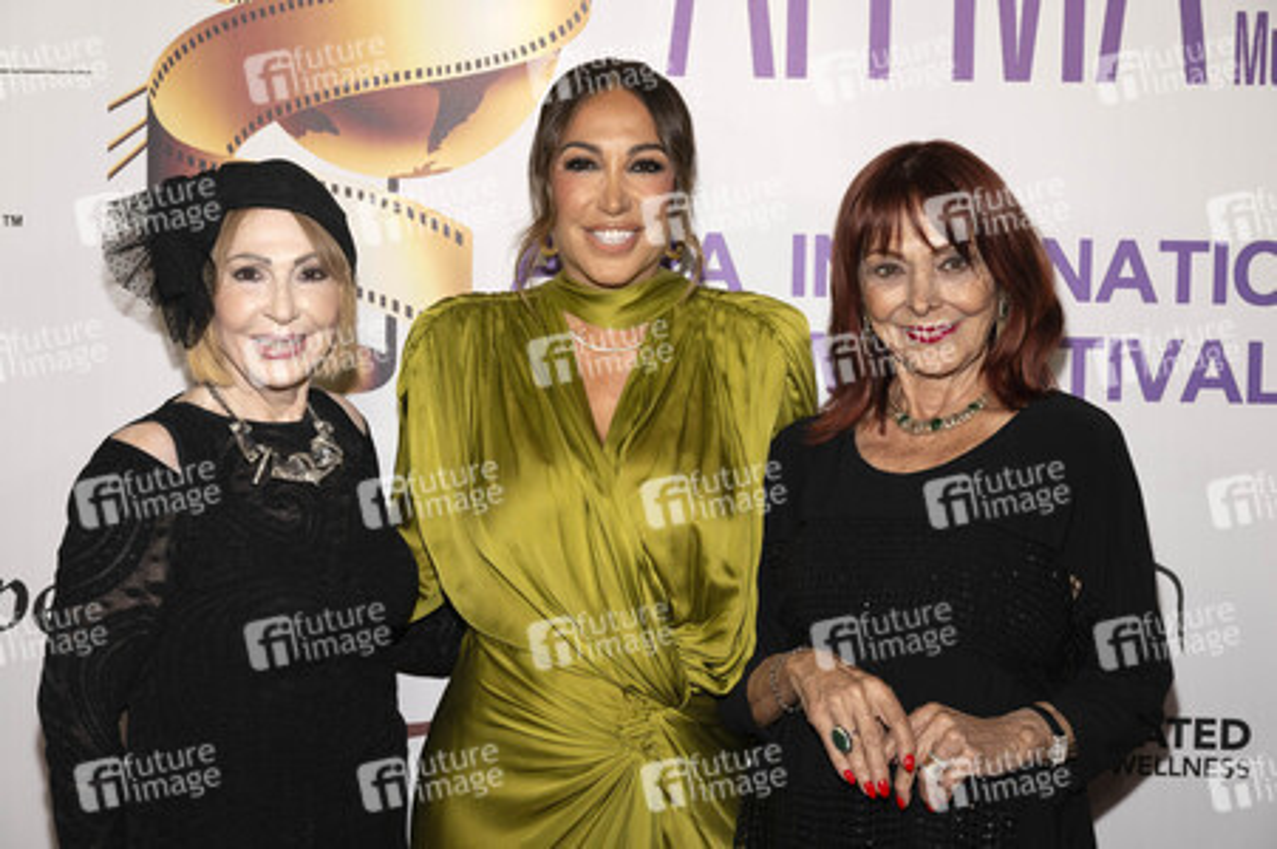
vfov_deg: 23.7
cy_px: 424
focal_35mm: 57
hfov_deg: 35.1
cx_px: 638
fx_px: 2020
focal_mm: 57
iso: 800
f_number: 6.3
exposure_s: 1/200
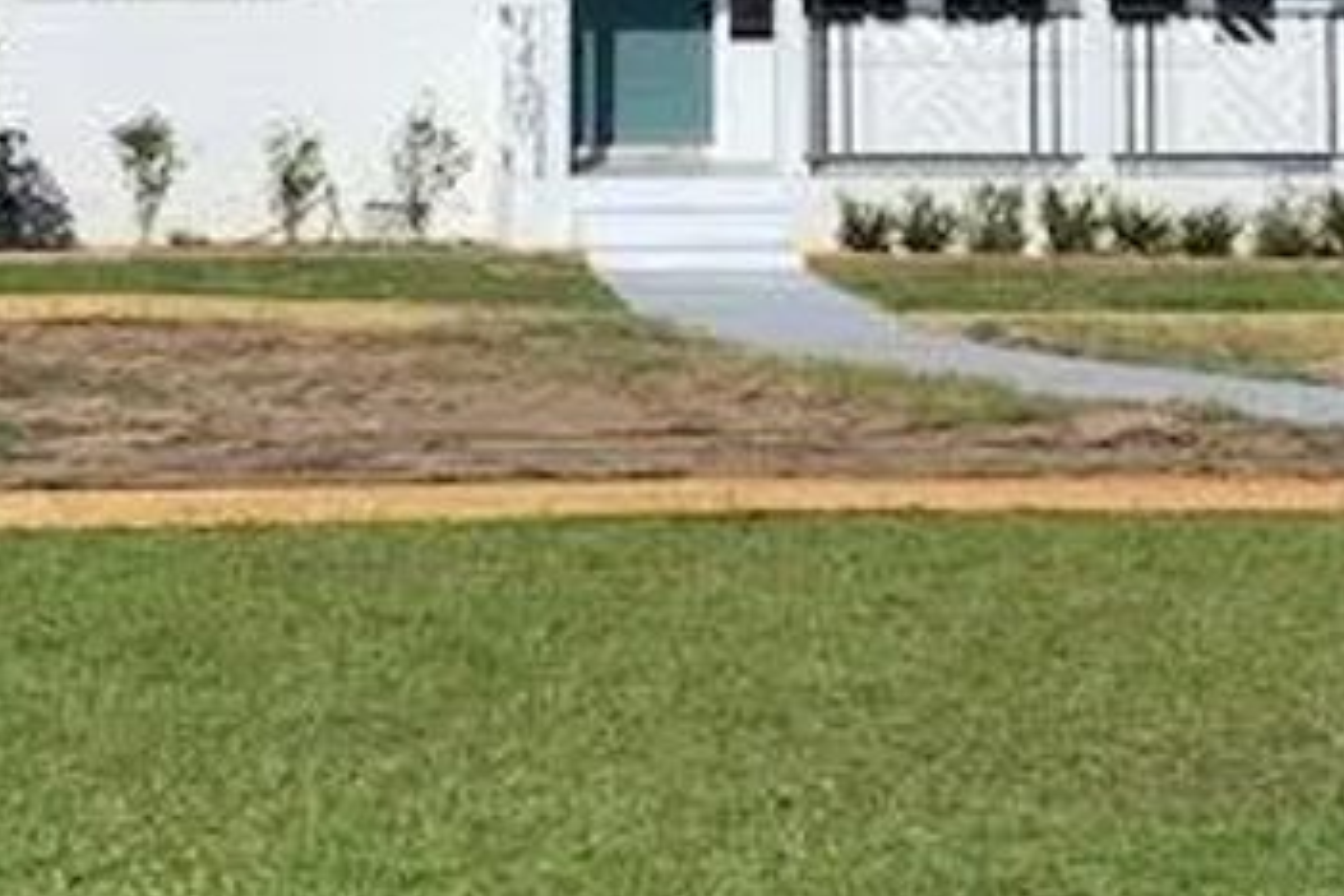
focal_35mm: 79
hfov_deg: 25.6
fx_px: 2949
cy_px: -191
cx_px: 471
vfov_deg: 16.5
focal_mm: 4.25
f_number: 1.8
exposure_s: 1/2915
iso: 25
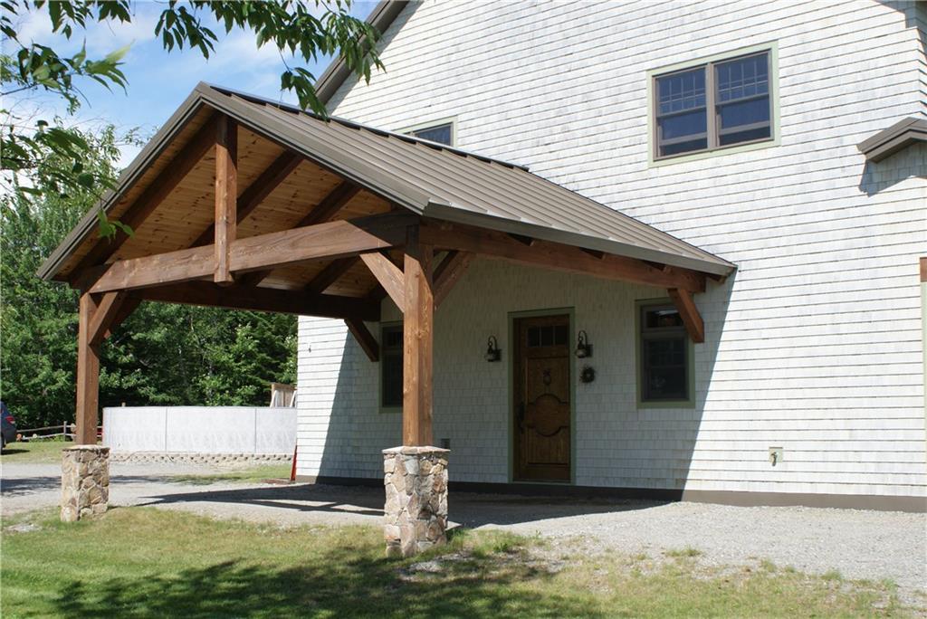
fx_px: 1082
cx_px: 464
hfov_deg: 46.4
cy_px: 310
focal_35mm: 42
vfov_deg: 31.9
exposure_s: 1/125
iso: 100
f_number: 10
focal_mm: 28
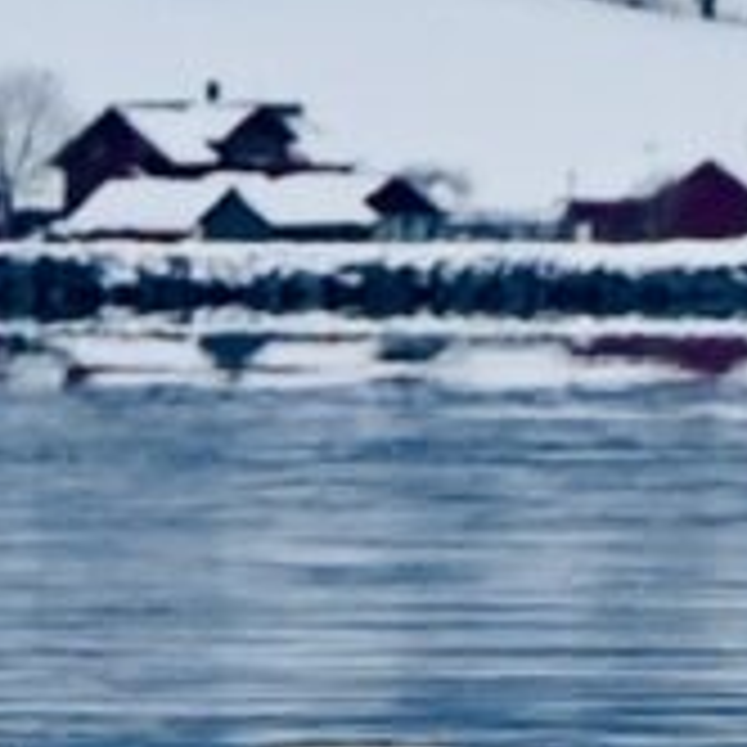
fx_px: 22974
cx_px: 572
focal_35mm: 941
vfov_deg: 1.9
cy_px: 295
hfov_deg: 1.9
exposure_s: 1/800
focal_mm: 180
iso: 320
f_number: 6.3
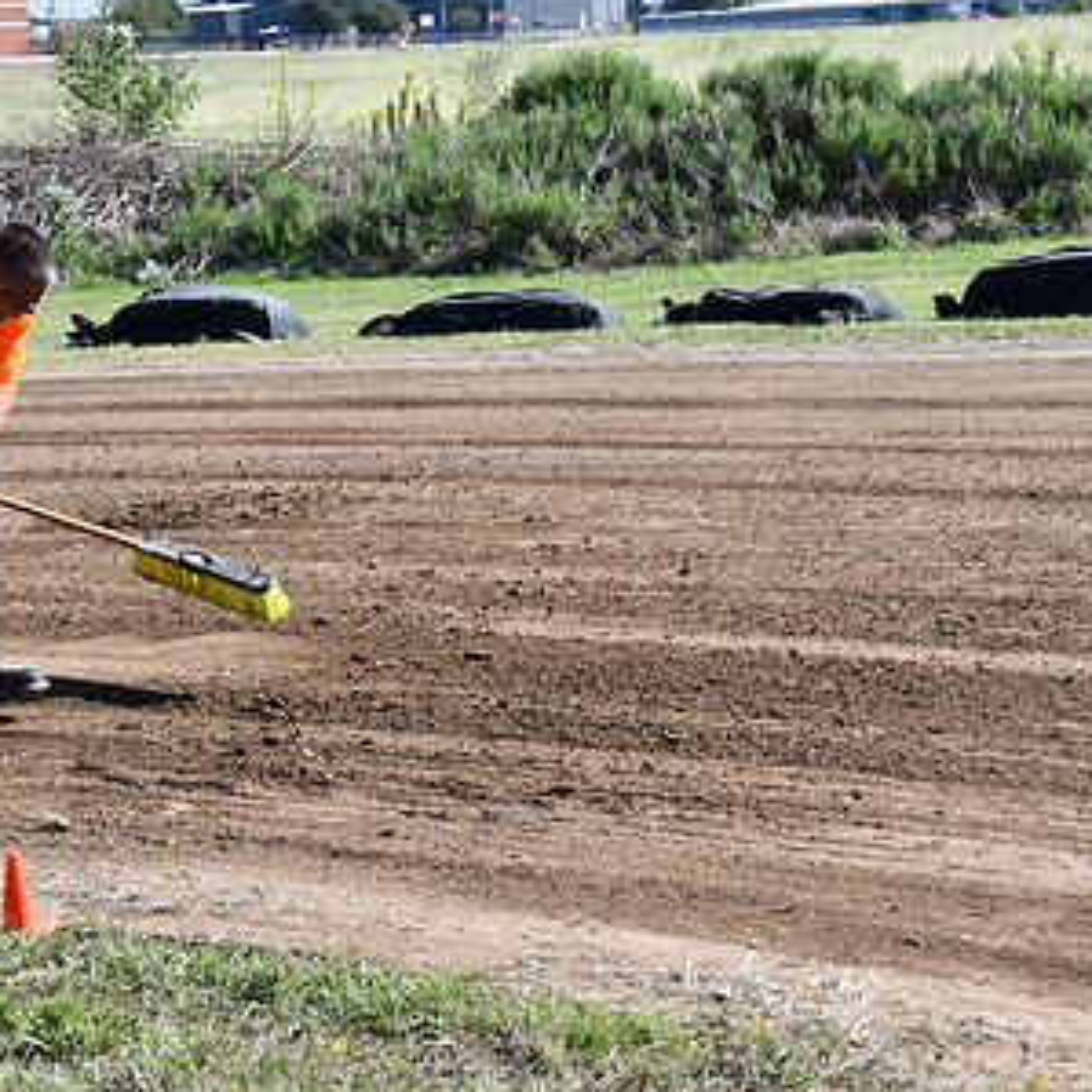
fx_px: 3355
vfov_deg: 18.5
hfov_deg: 18.4
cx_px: 383
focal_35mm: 94
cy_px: 436
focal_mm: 38
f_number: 8
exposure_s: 1/250
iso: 140
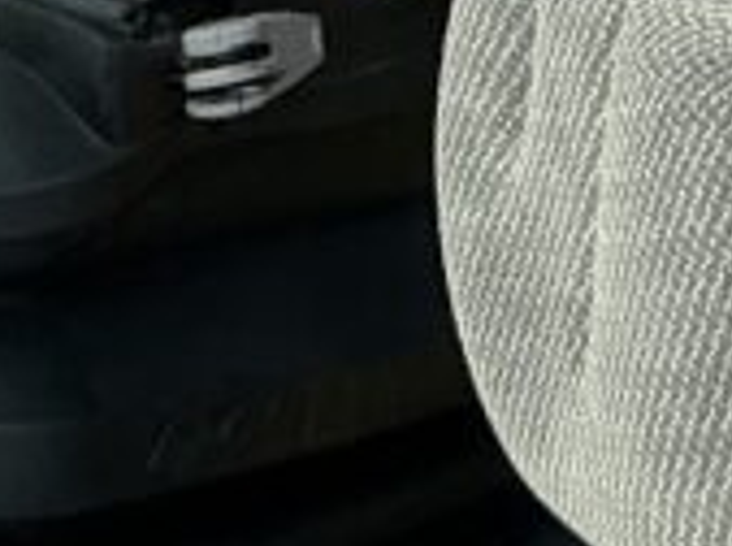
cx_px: 1152
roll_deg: -0.9
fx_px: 3587
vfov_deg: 7.9
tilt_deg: -3.2
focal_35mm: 170
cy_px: -893
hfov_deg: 11.1
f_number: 1.8
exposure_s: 1/469
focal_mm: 3
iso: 25
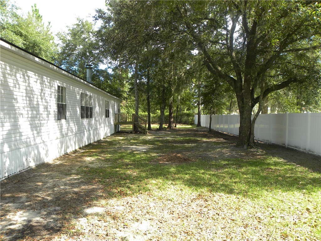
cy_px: 120
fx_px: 241
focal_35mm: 26
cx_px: 160
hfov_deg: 67.3
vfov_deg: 53.1
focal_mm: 4.6
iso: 64
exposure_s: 1/134
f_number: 3.5
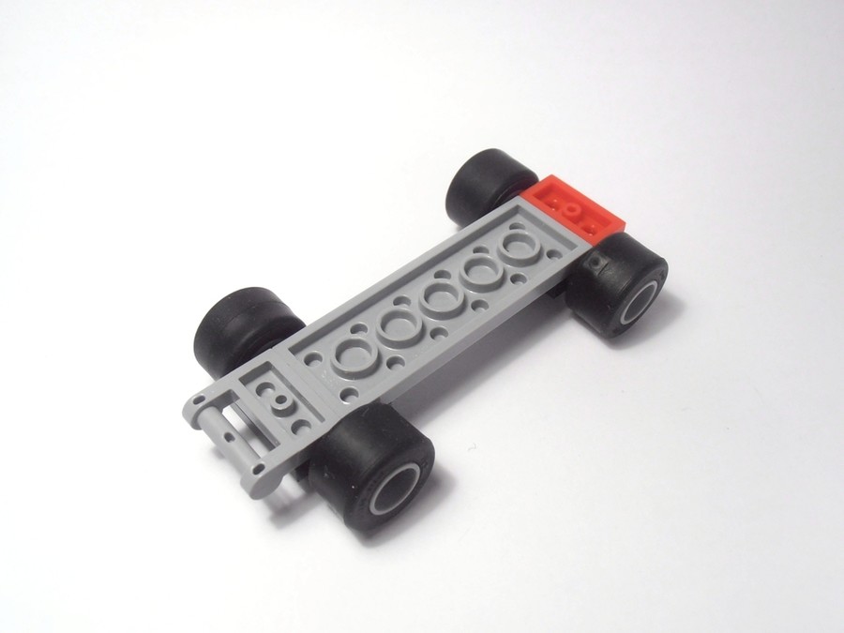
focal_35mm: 37
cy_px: 316
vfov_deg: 38.7
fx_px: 902
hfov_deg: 50.1
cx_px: 422
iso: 80
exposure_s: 1/80
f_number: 3.9
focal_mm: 6.61
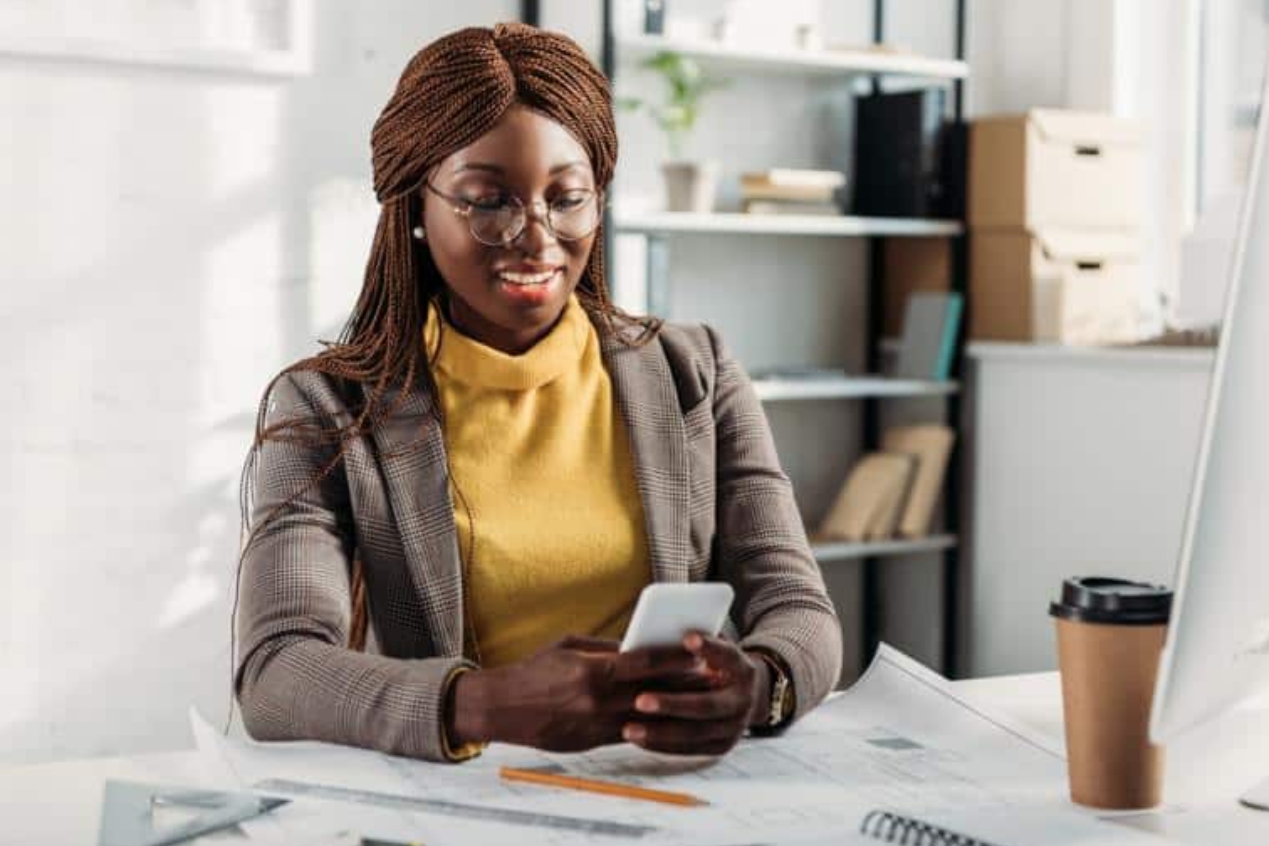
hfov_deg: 31.9
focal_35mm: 63
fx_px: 2221
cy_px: 427
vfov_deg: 21.6
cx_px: 643
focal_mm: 62
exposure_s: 1/250
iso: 250
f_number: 3.5
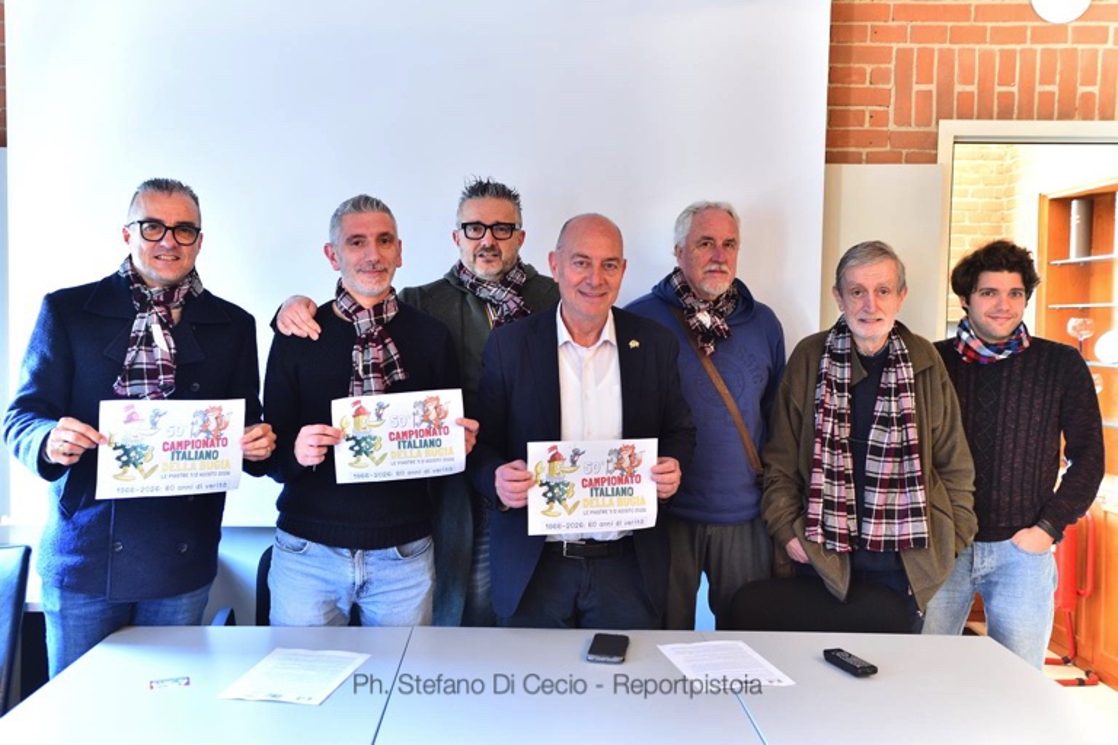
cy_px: 372
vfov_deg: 42.3
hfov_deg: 60.3
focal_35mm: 31
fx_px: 963
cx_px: 559
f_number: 3.5
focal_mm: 31
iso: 640
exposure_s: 1/60
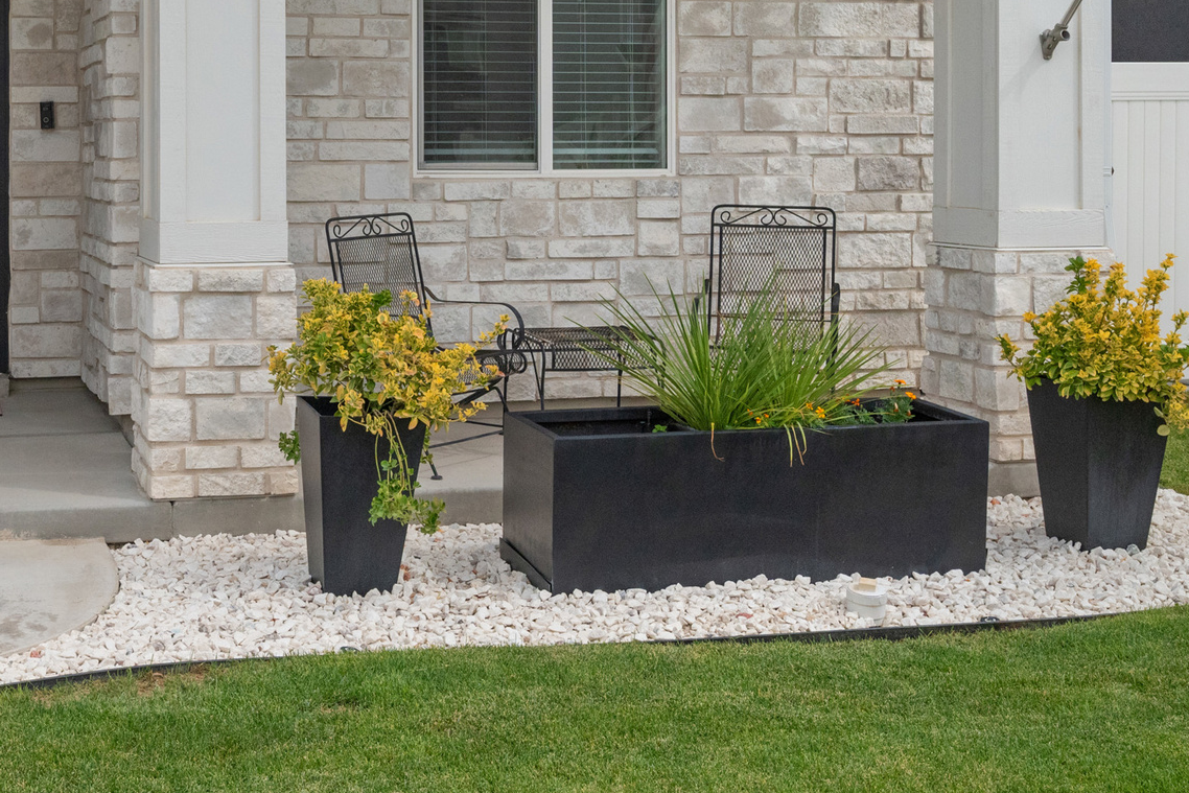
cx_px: 274
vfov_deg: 24.4
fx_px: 1784
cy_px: 100
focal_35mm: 54
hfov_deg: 35.9
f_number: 8
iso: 1600
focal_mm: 30
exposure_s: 1/1600
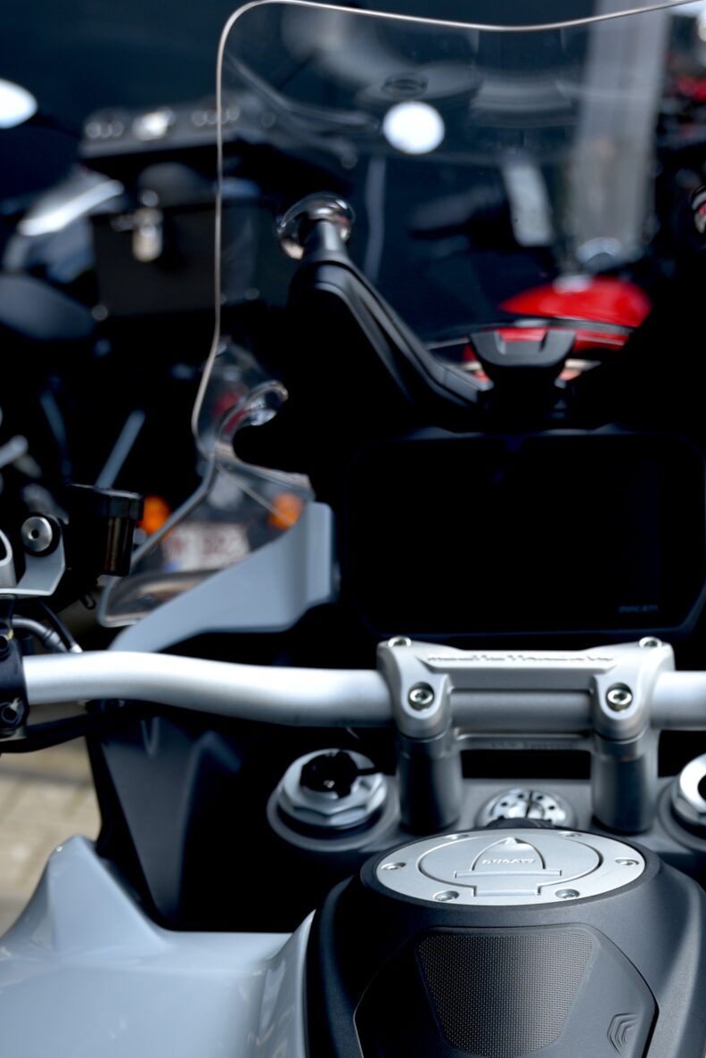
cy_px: 1120
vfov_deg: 20.6
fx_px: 2791
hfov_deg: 14.4
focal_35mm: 95
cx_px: 506
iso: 100
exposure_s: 1/100
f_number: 5
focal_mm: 44
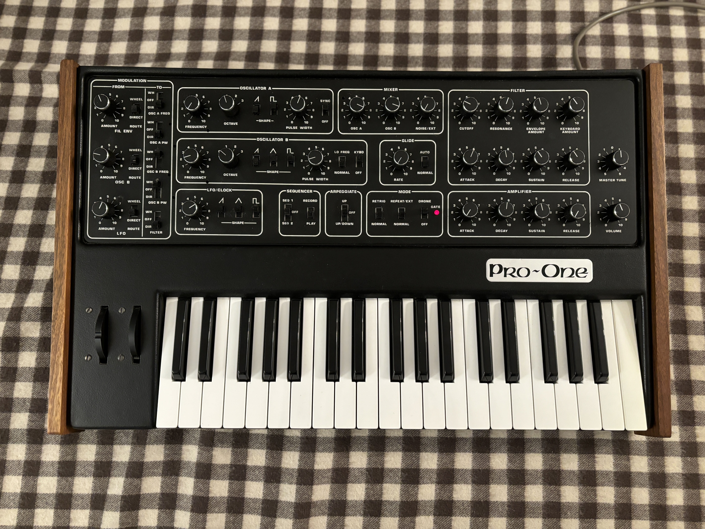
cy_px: 264
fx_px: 530
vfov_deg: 53.1
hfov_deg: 67.3
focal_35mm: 26
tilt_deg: -76.8
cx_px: 352
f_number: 1.6
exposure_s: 1/50
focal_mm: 5.96
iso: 500
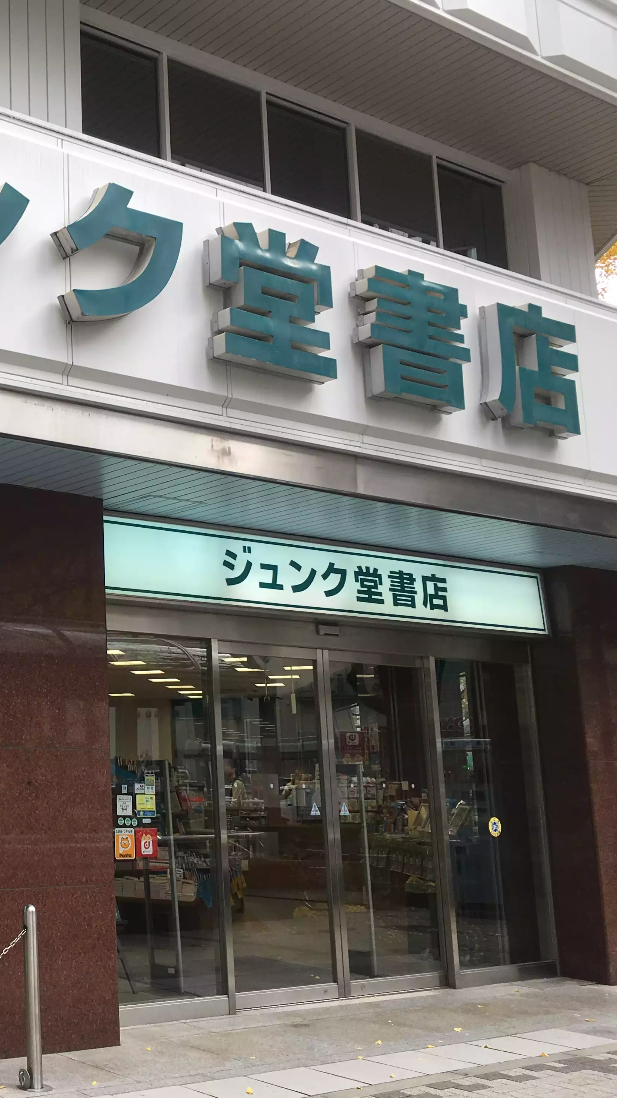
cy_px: 540
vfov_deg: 47.4
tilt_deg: +9.4
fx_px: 1251
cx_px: -87
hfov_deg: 25.4
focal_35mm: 43
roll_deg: +0.2
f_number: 2.2
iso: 25
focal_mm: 4.15
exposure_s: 1/324
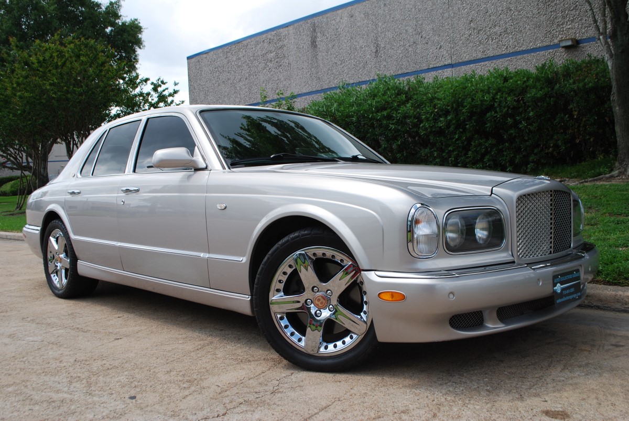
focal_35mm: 33
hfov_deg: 57.2
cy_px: 210
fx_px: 577
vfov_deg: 40.1
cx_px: 314
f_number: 7.1
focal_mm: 22
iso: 100
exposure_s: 1/200
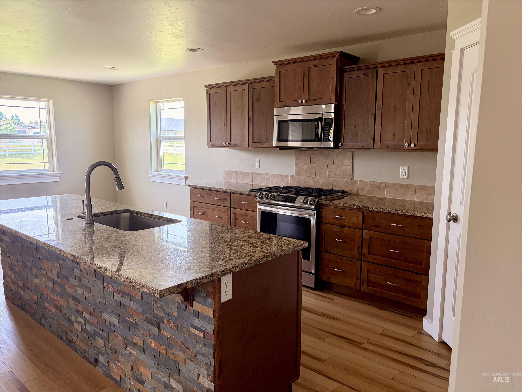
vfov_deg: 53.1
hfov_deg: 67.3
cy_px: 196
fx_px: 392
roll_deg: +0.7
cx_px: 261
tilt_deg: -7.8
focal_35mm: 26
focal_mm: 5.96
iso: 125
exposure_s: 1/102
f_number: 1.6
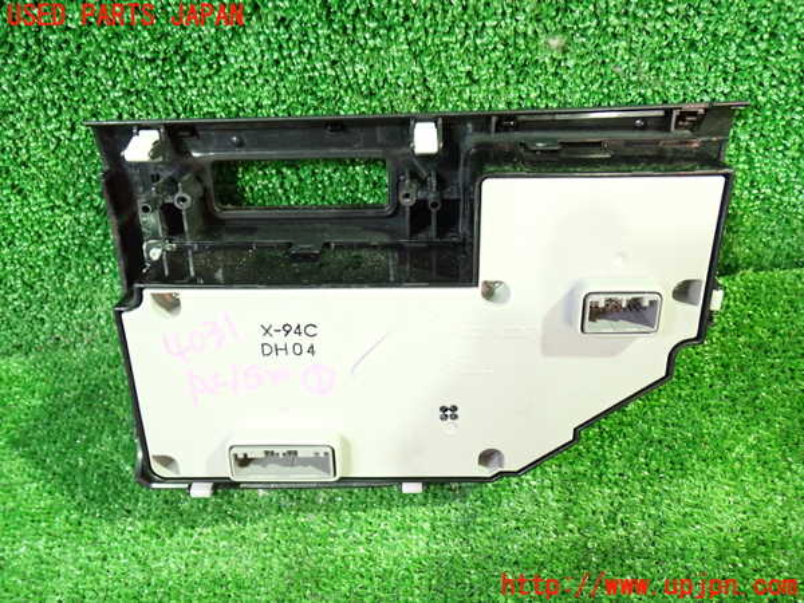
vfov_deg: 46.8
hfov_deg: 60.0
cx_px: 402
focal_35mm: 30
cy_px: 302
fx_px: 697
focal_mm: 5.4
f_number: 2.3
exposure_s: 1/25
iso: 800
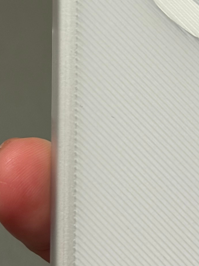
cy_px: -106
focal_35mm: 226
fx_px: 1732
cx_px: 273
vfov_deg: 8.6
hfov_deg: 6.5
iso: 80
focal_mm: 5.96
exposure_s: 1/60
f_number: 1.6
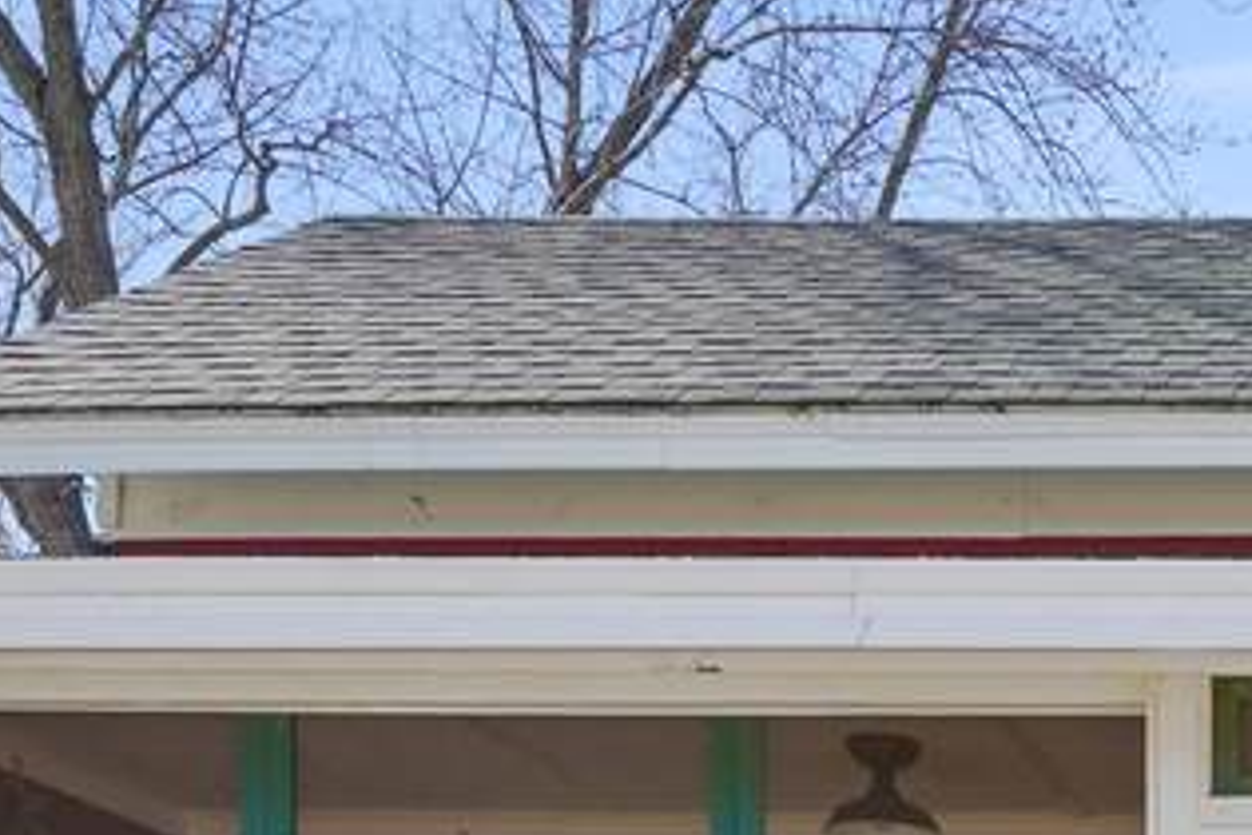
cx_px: 1518
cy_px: 1620
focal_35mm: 69
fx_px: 2399
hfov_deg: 26.0
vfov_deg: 15.9
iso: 400
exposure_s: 1/160
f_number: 6.3
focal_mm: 17
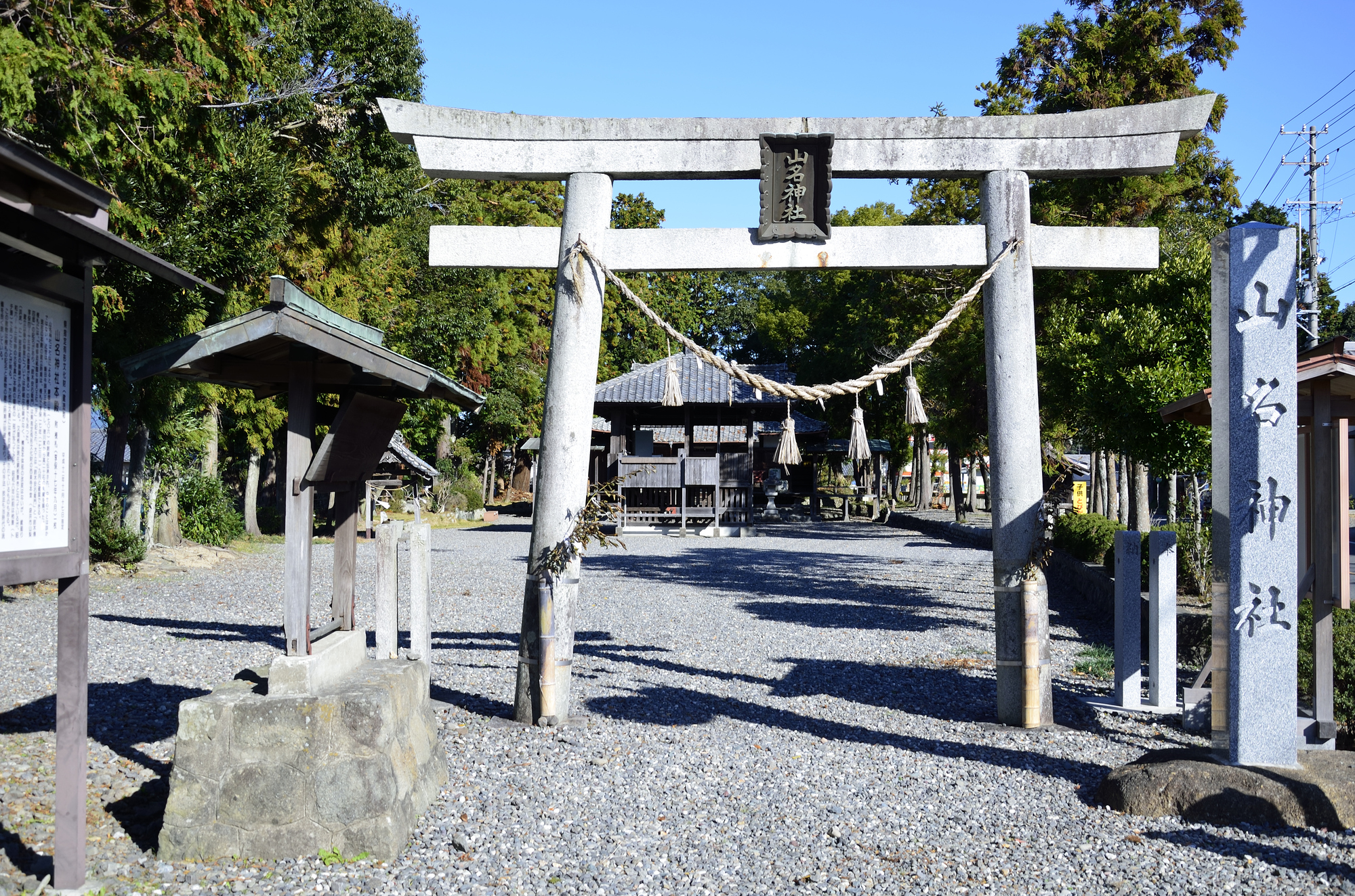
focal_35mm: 38
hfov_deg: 51.4
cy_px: 448
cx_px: 678
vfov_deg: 35.3
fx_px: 1408
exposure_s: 1/250
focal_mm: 25
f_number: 8
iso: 125
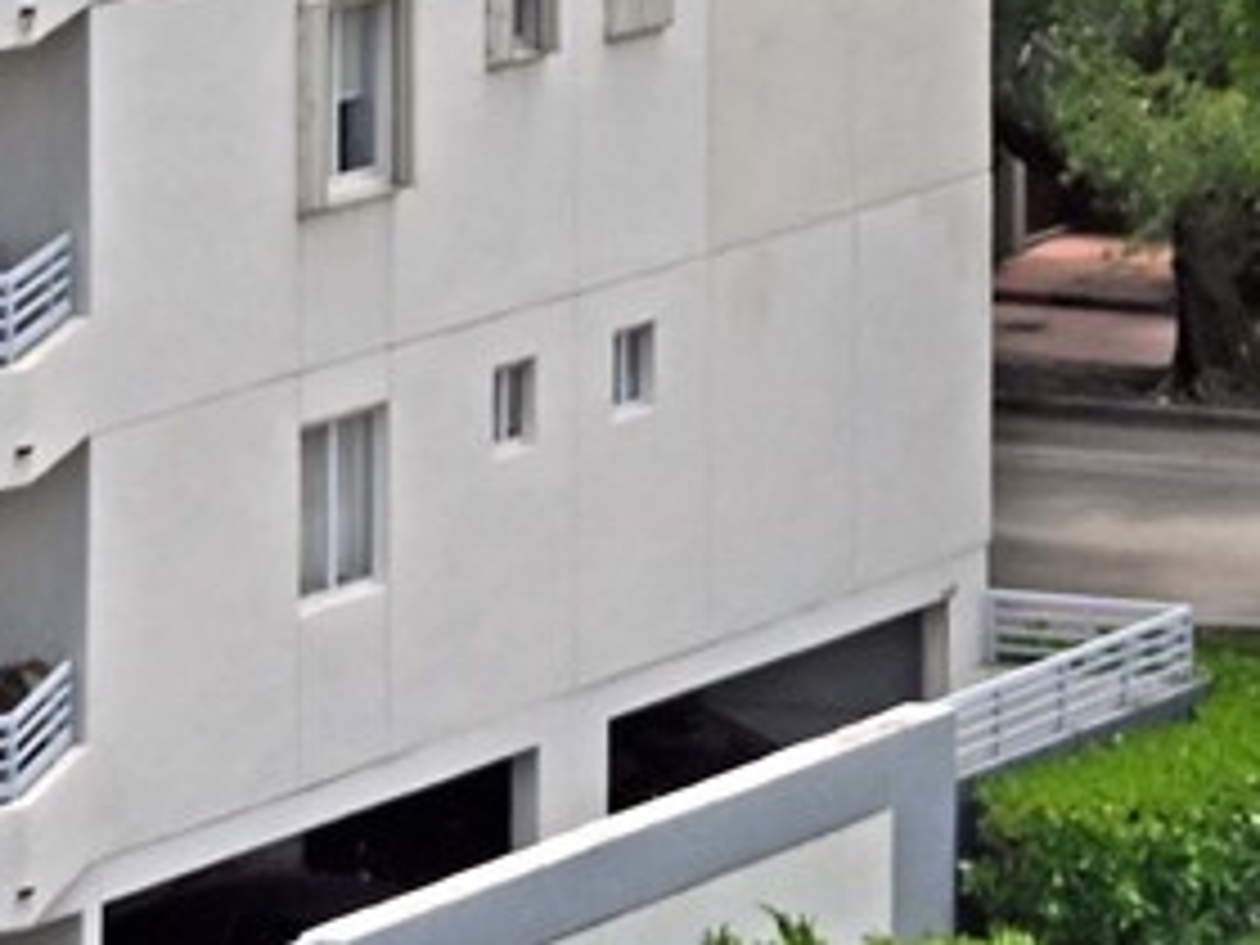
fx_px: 11648
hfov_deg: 6.2
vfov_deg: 4.5
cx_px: 1195
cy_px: -1474
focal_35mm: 320
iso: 1250
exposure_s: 1/4000
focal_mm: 55
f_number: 8
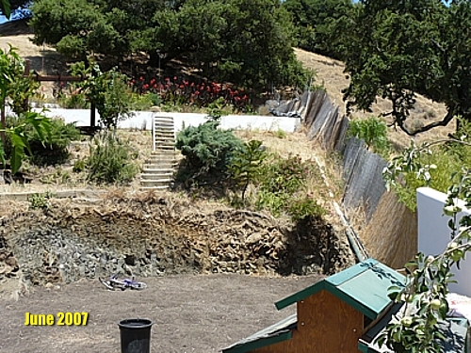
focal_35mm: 36
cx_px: 236
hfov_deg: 51.4
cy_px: 176
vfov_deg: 39.7
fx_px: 490
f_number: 5.6
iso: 100
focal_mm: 6
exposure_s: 1/200
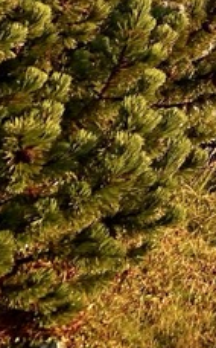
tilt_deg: +2.1
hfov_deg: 6.8
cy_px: -53
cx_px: 821
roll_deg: +3.0
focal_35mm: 155
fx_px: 1464
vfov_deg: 13.2
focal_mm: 5.7
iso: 50
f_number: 1.5
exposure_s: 1/1159
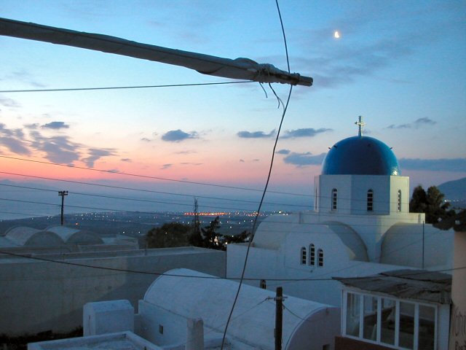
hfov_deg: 50.1
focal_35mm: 37
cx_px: 233
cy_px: 175
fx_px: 498
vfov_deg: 38.7
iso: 200
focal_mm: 5.6
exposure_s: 1/1.6
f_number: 2.7
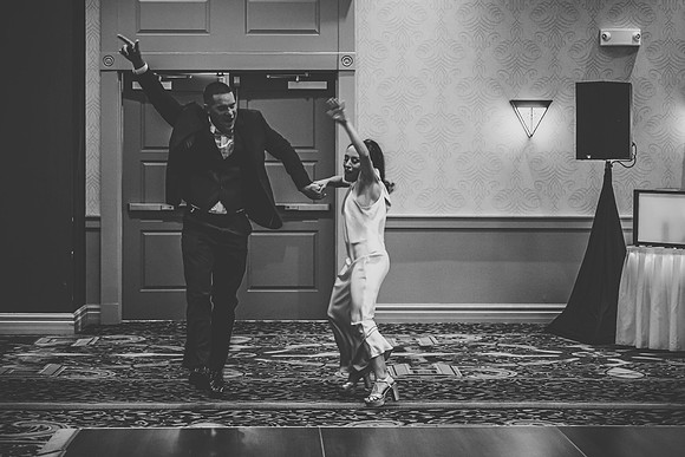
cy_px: 228
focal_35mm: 92
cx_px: 343
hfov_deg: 22.1
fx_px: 1757
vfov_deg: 14.8
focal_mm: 90
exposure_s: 1/60
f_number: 2.8
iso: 800
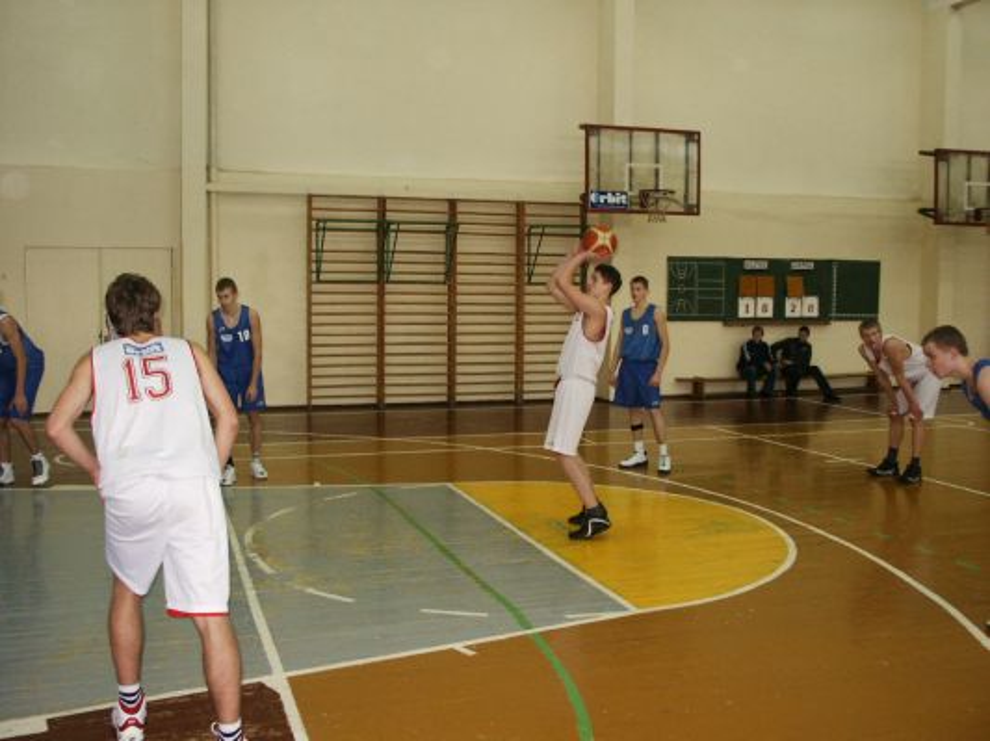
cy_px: 370
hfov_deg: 52.7
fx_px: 1000
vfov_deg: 40.7
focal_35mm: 35
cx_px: 495
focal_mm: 7.18
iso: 200
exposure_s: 1/90
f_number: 3
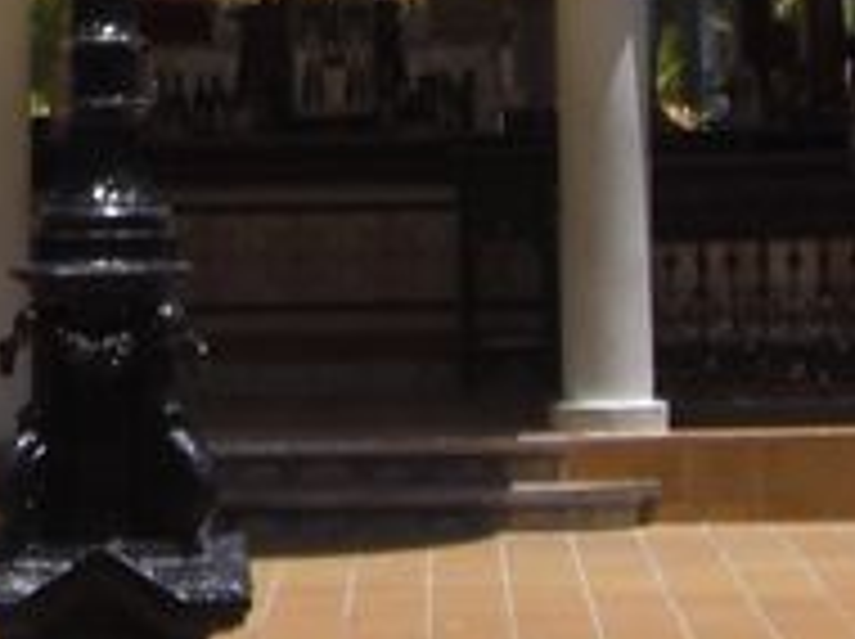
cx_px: 86
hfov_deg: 9.6
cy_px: -500
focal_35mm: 205
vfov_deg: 7.0
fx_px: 5057
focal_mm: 6.2
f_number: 8
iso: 64
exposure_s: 1/160
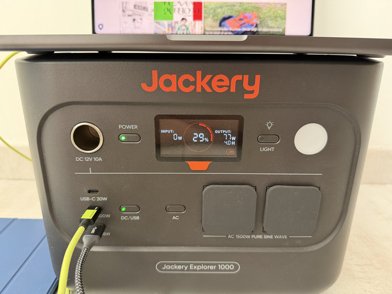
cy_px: 147
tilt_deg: -18.3
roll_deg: -0.4
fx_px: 272
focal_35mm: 24
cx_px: 196
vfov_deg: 56.8
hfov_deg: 71.6
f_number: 1.78
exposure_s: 1/60
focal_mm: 6.76
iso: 320
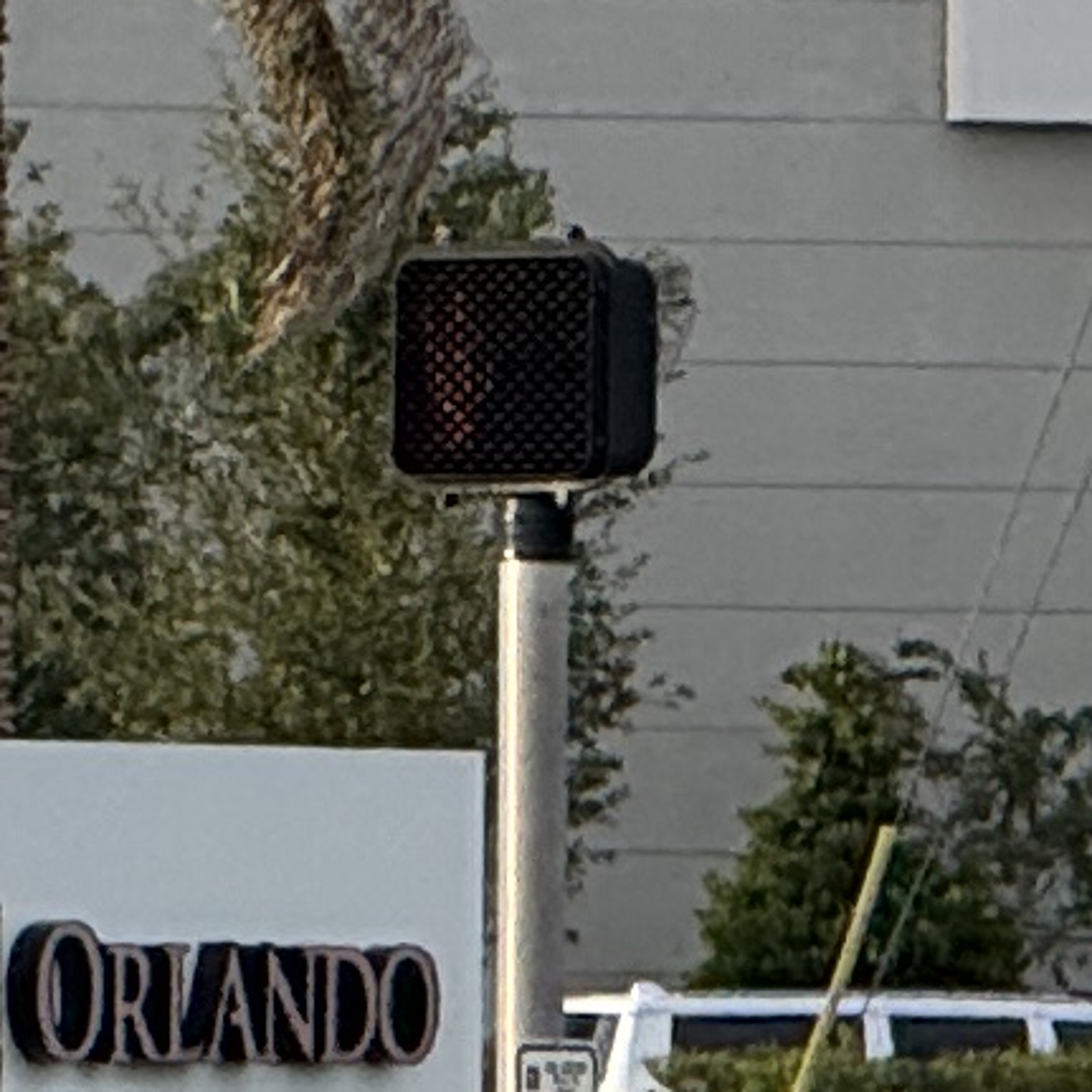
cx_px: -932
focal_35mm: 992
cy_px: 638
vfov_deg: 1.8
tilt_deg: +0.2
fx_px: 35405
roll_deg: -1.0
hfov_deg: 1.8
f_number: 2.8
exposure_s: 1/365
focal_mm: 15.66
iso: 50
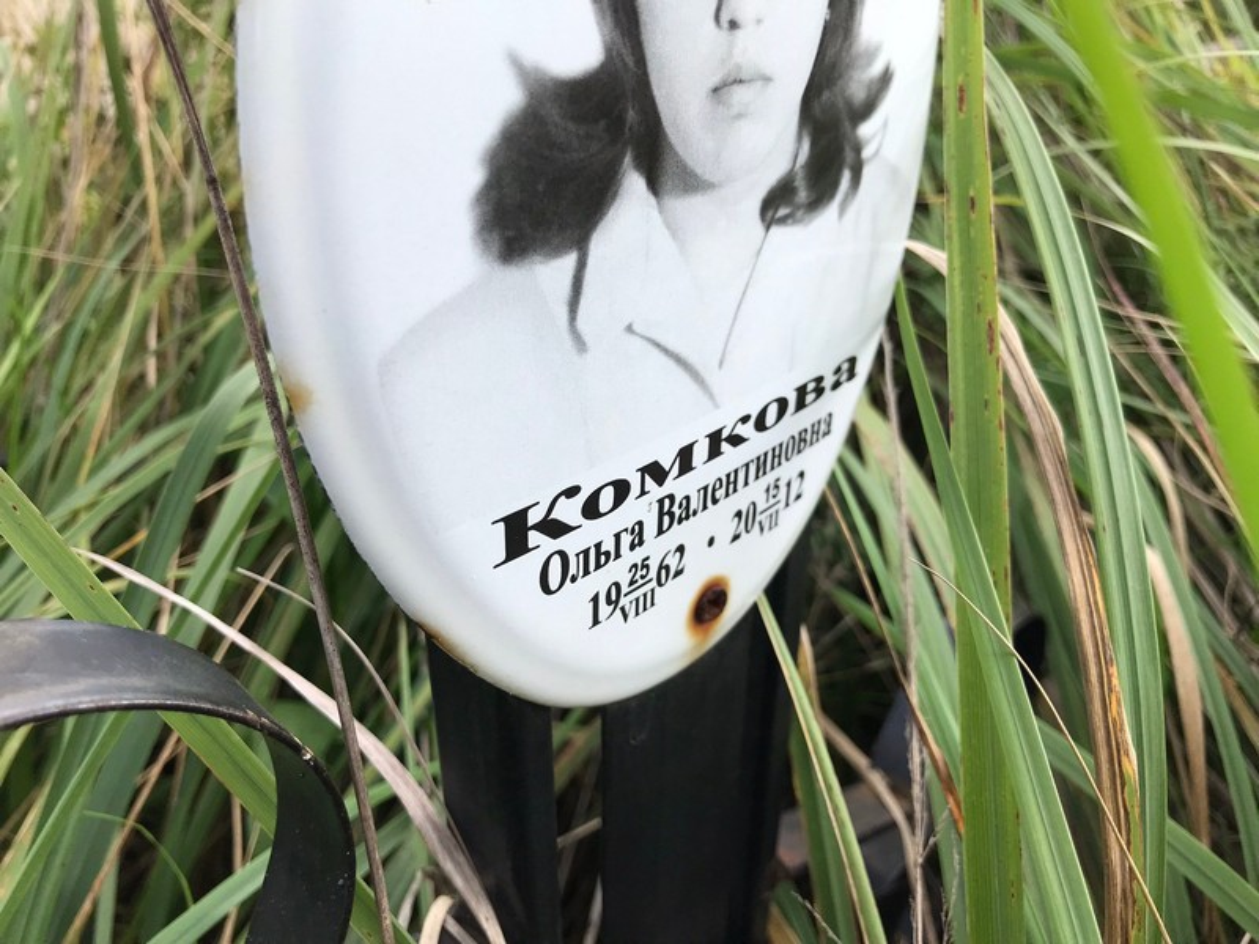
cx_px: 630
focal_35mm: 28
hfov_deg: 63.4
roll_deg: -2.7
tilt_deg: -29.6
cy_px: 472
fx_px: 1018
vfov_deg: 49.7
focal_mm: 3.99
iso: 20
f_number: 1.8
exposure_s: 1/870
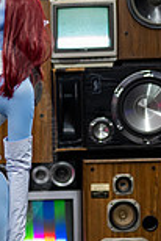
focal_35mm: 146
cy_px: 196
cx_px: -50
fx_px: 977
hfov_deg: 9.3
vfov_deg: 14.0
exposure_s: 1/250
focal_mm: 50
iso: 1000
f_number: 1.4
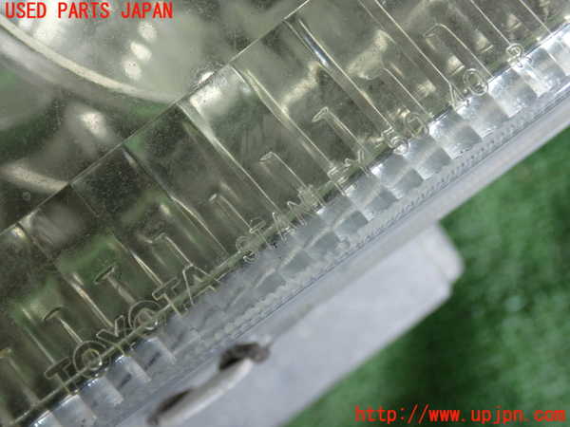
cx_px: 285
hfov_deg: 42.9
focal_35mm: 44
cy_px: 214
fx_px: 725
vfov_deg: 32.9
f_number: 2.9
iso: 640
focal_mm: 7.84
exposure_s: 1/125
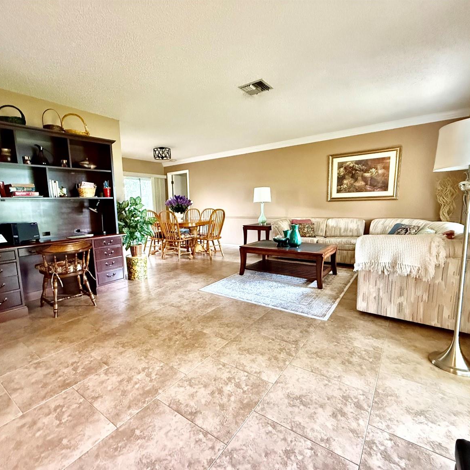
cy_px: 241
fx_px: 261
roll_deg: +1.6
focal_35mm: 17
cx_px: 217
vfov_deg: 83.9
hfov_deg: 83.8
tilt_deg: -7.8
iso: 1250
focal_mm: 2.22
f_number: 2.2
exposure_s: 1/60
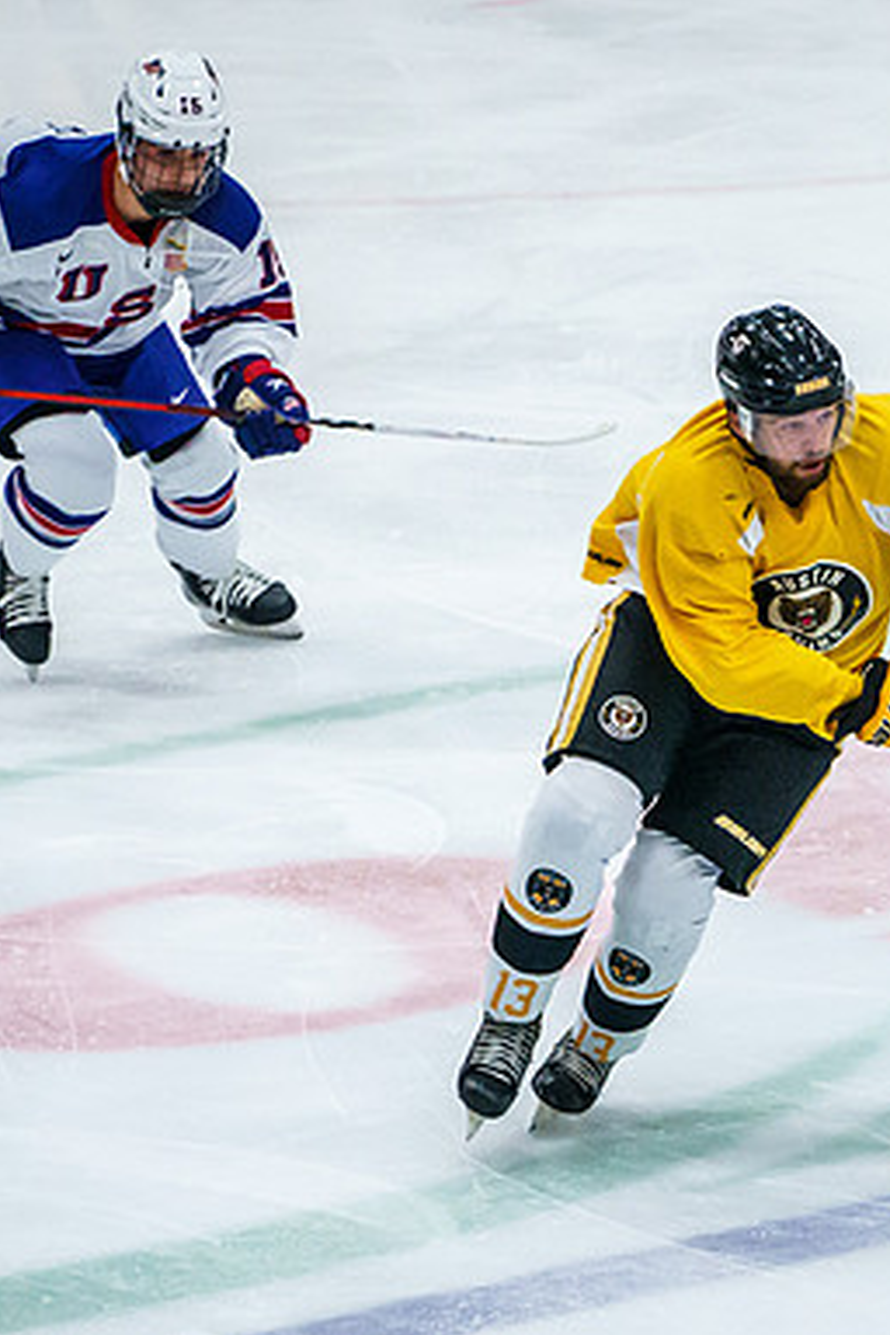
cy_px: 721
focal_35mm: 441
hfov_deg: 3.1
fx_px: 16352
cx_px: 703
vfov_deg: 4.7
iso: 12800
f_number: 4.5
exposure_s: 1/1250
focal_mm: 200
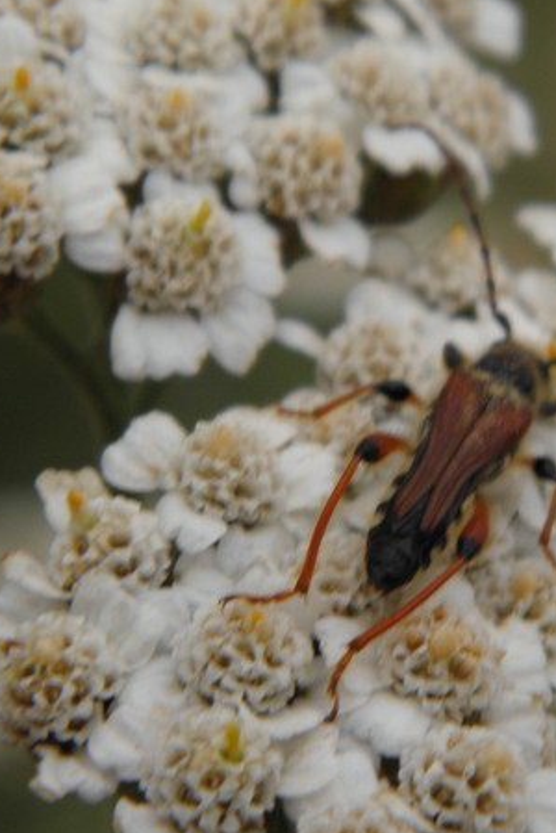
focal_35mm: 158
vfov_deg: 13.0
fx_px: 3654
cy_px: 484
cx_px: 496
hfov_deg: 8.7
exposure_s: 1/640
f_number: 4.4
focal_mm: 14.3
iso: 100
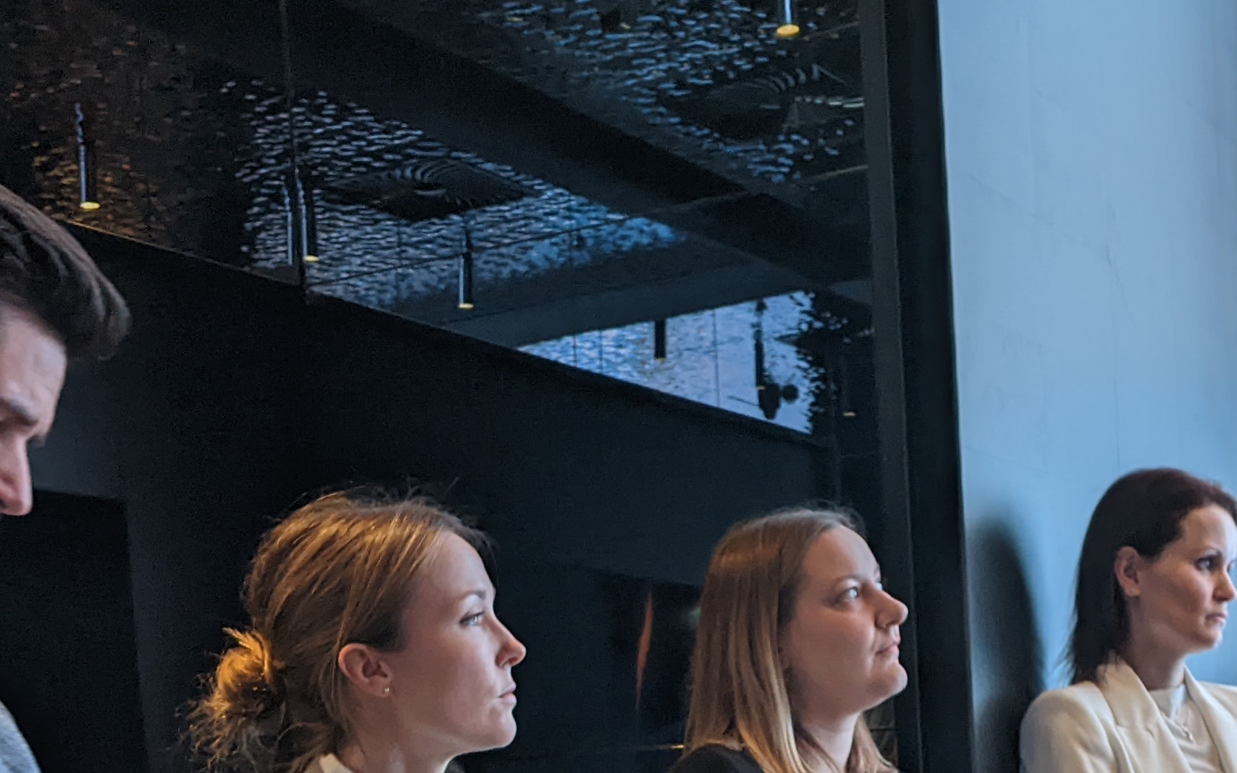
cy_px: 900
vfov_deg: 19.0
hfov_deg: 31.4
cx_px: 760
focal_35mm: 65
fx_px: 2192
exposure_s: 1/25
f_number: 1.8
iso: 53
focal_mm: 4.44
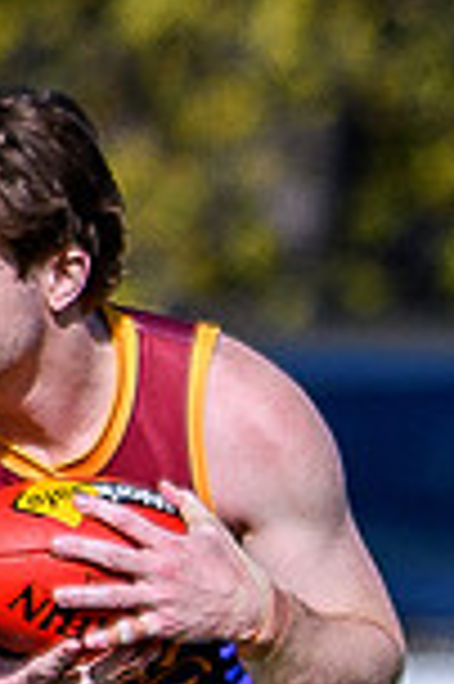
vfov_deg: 0.7
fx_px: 58335
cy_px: 915
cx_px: 1223
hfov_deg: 0.4
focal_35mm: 3077
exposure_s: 1/5000
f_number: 2.8
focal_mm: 200
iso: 180
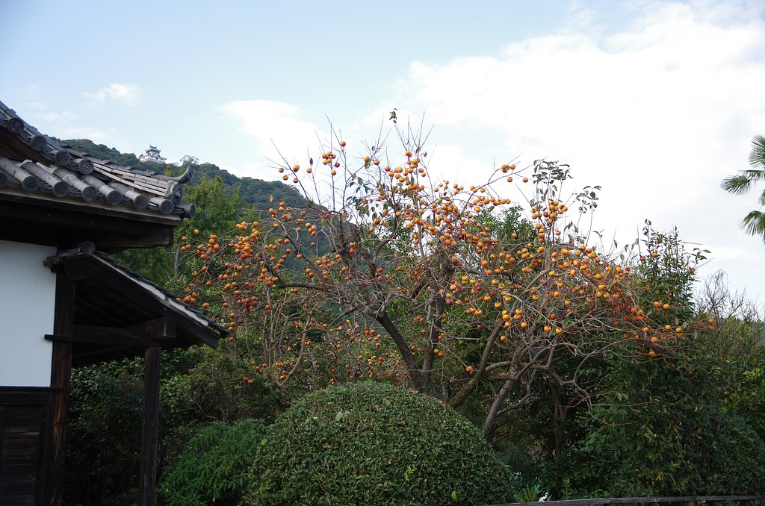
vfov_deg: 29.1
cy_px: 253
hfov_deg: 42.8
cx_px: 382
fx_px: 975
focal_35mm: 46
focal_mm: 31
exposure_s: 1/200
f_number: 3.5
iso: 100
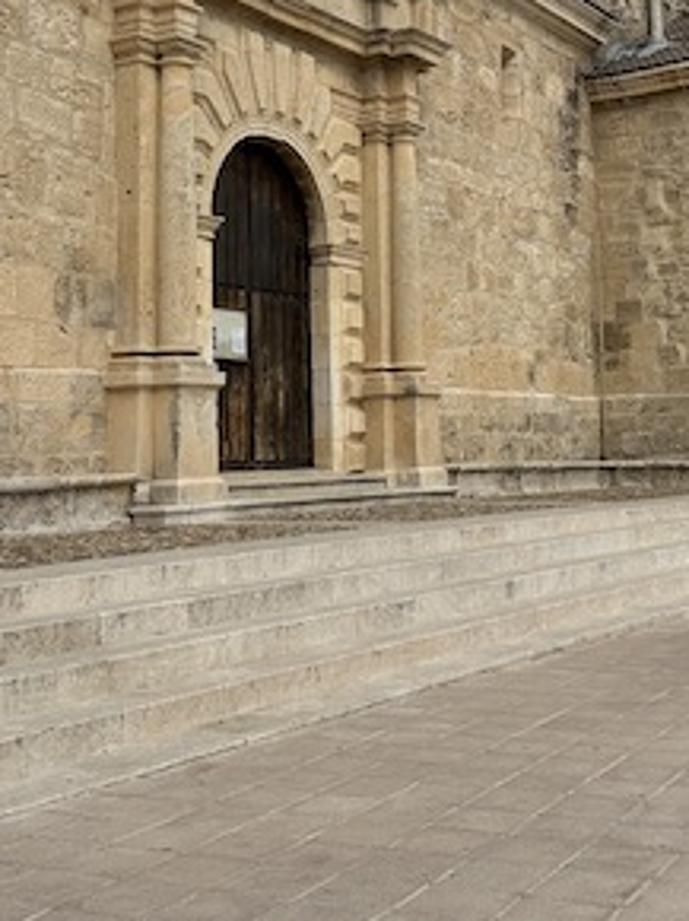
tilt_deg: +8.4
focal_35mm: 53
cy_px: 257
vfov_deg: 35.6
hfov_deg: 27.4
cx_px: 448
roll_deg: +0.9
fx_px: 1409
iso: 80
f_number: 1.78
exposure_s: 1/7576
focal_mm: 6.86
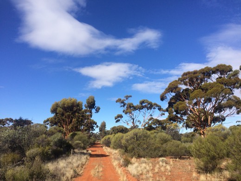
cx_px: 120
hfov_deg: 61.7
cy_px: 90
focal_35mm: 29
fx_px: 202
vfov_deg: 48.2
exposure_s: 1/2415
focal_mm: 4.15
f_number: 2.2
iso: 32
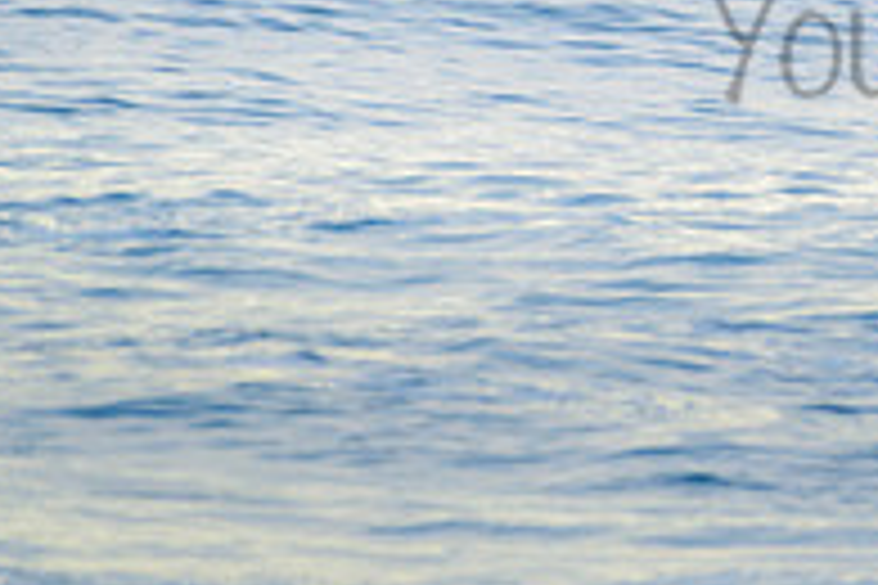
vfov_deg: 0.7
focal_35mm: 1974
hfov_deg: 1.0
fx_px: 48140
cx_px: 1414
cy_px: -264
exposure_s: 1/320
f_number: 5.6
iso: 220
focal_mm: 500
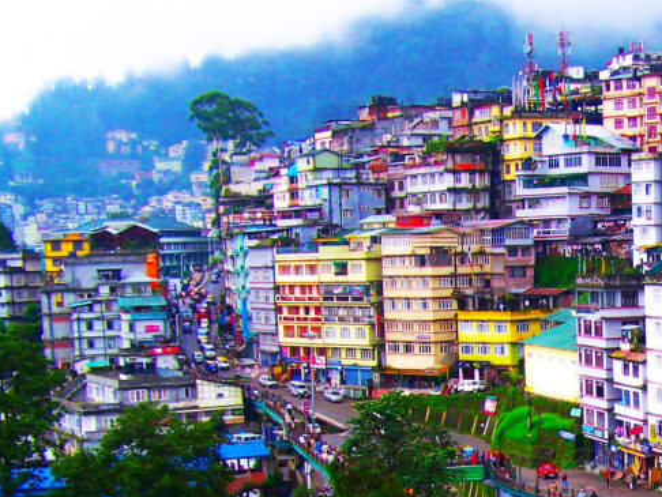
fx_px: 1531
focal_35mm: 80
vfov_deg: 18.0
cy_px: 500
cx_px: 665
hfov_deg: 23.4
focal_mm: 6.3
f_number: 2.8
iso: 64
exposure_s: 1/125
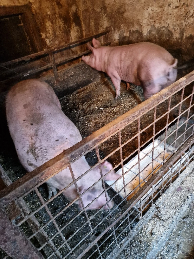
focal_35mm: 23
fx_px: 172
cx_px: 97
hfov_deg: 58.9
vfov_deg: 73.9
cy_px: 130
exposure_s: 1/25
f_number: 1.8
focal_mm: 5.4
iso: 640
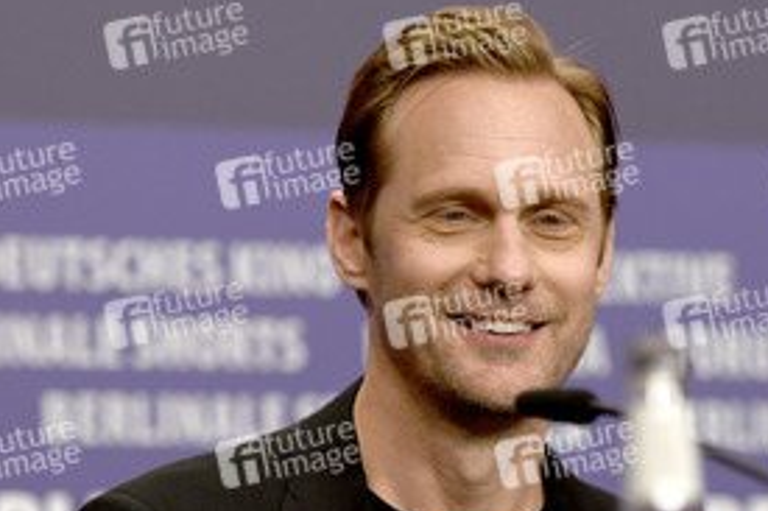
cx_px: 493
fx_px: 4200
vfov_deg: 7.0
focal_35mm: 197
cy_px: 385
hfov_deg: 10.4
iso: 1000
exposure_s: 1/320
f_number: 3.5
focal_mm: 120
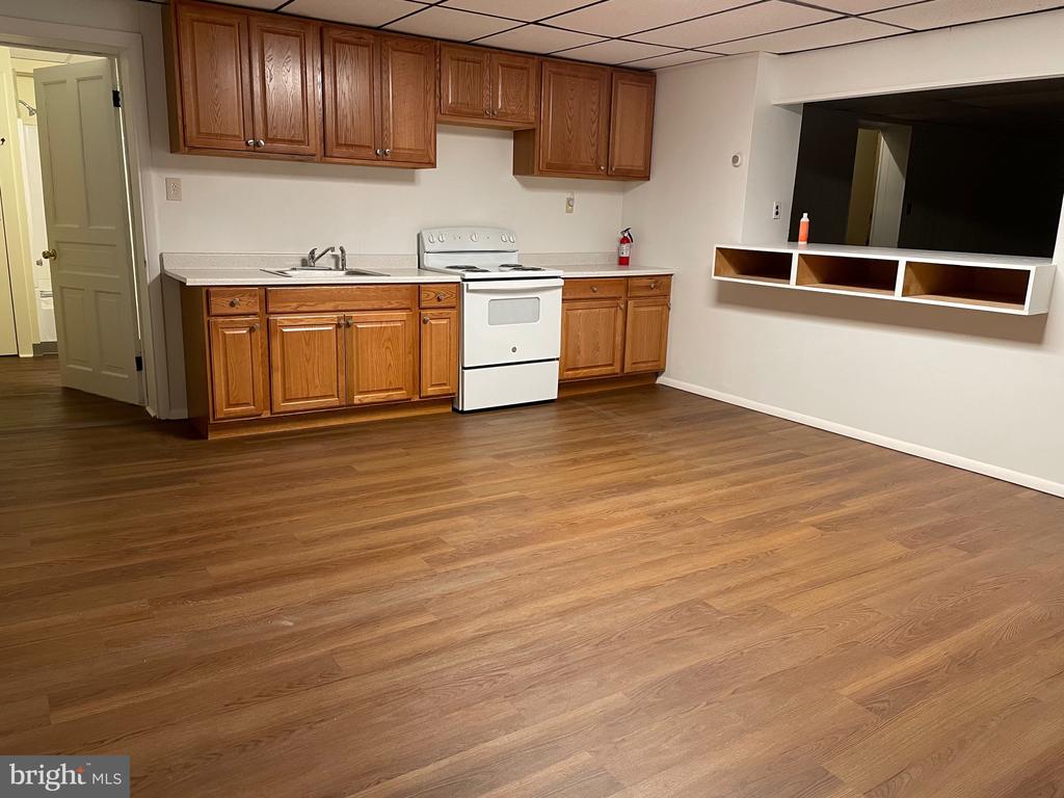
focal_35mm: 26
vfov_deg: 53.1
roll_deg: -1.7
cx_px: 532
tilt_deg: -13.3
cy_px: 399
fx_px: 799
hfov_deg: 67.3
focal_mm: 4.2
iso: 250
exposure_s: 1/60
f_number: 1.6
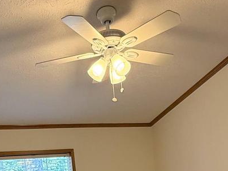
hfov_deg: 38.2
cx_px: 102
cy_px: 221
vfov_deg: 25.2
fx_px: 329
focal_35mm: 50
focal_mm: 2.22
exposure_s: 1/120
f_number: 2.2
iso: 200
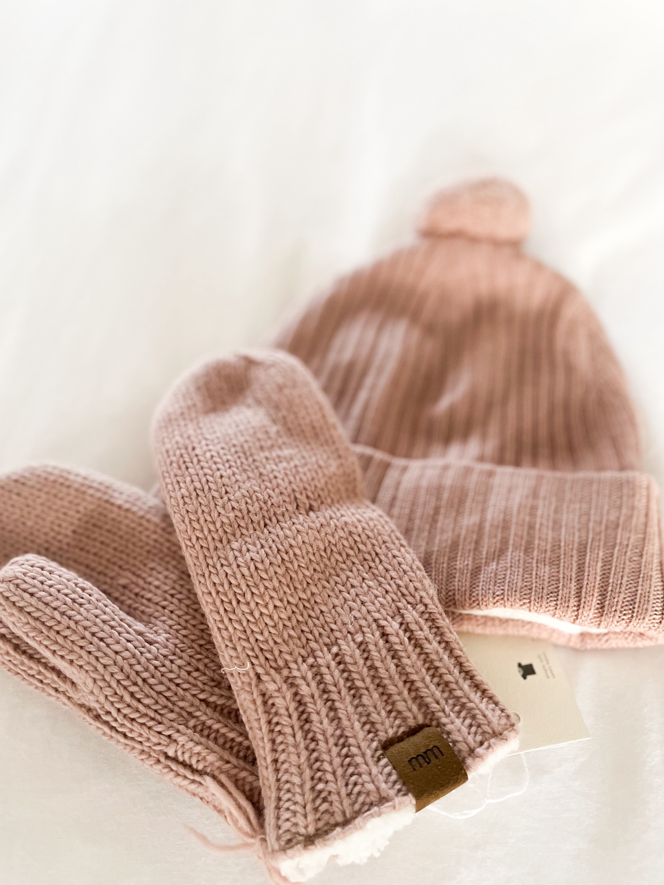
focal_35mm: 27
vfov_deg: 65.3
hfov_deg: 51.3
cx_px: 321
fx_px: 691
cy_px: 454
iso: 400
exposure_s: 1/60
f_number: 1.6
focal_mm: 4.2
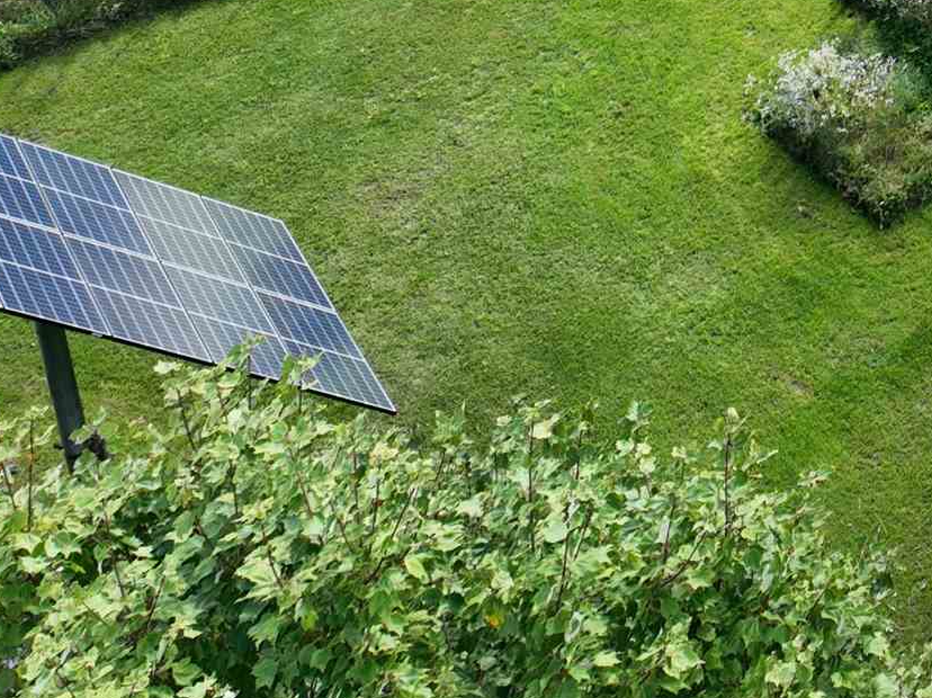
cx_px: 1336
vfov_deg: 14.6
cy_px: -558
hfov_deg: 19.6
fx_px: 2395
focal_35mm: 89
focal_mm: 12.29
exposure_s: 1/400
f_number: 2.8
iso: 120
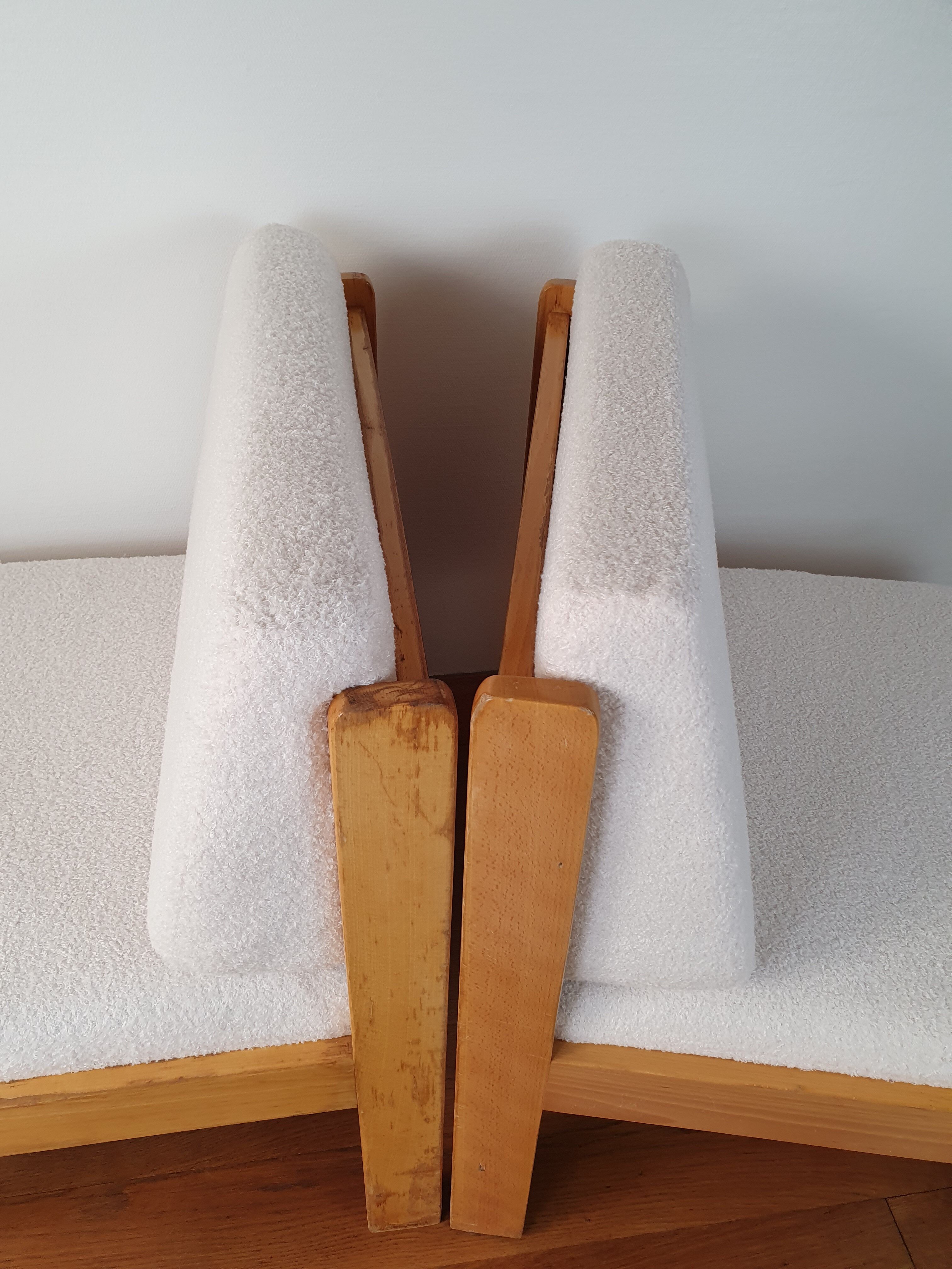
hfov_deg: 53.1
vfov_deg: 67.3
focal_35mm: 26
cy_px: 634
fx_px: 953
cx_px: 476
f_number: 2.4
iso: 125
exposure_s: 1/100
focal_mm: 4.32
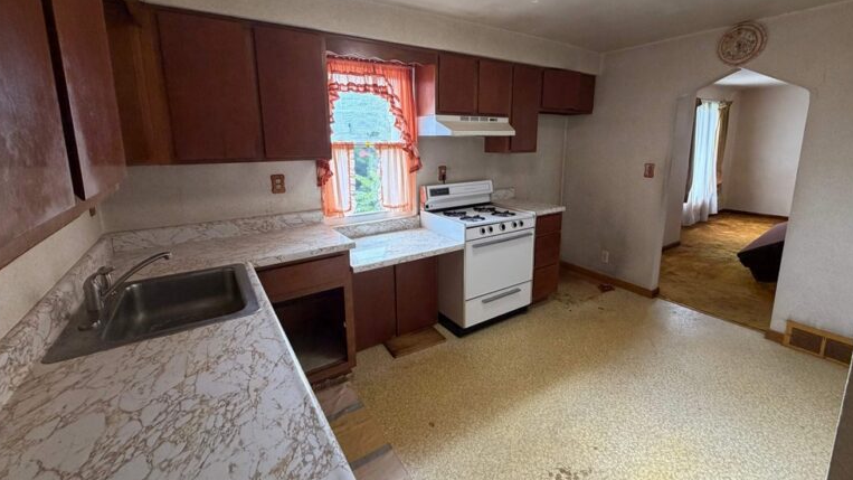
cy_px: 207
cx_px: 437
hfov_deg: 99.4
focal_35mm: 16
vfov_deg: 66.8
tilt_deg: -10.7
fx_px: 362
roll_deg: +0.8
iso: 200
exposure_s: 1/60
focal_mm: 2.22
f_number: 2.2
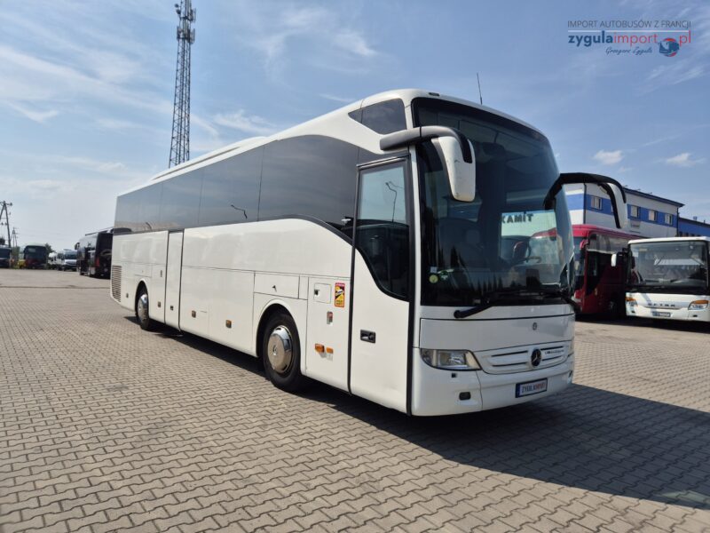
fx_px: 472
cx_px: 355
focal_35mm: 23
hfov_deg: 73.9
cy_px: 266
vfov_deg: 58.9
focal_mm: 5.4
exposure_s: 1/3333
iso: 25
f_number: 1.8
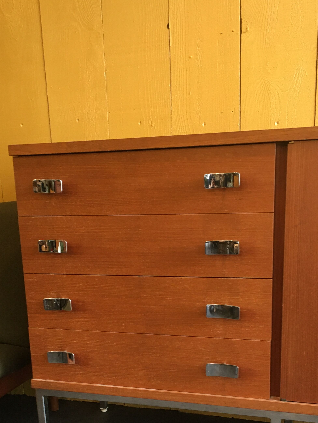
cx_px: 145
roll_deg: +1.9
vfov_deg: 40.7
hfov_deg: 32.2
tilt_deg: -14.5
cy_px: 324
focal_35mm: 45
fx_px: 551
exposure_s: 1/33
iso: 125
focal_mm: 4.15
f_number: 2.2
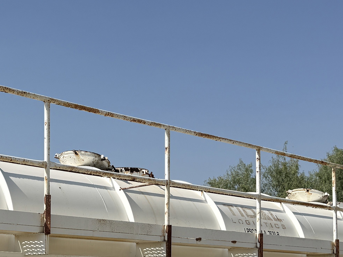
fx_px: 694
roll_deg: +0.7
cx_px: 32
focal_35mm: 70
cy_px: 254
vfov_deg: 20.4
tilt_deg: +3.6
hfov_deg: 26.8
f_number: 1.78
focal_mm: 6.76
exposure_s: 1/6711
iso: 80
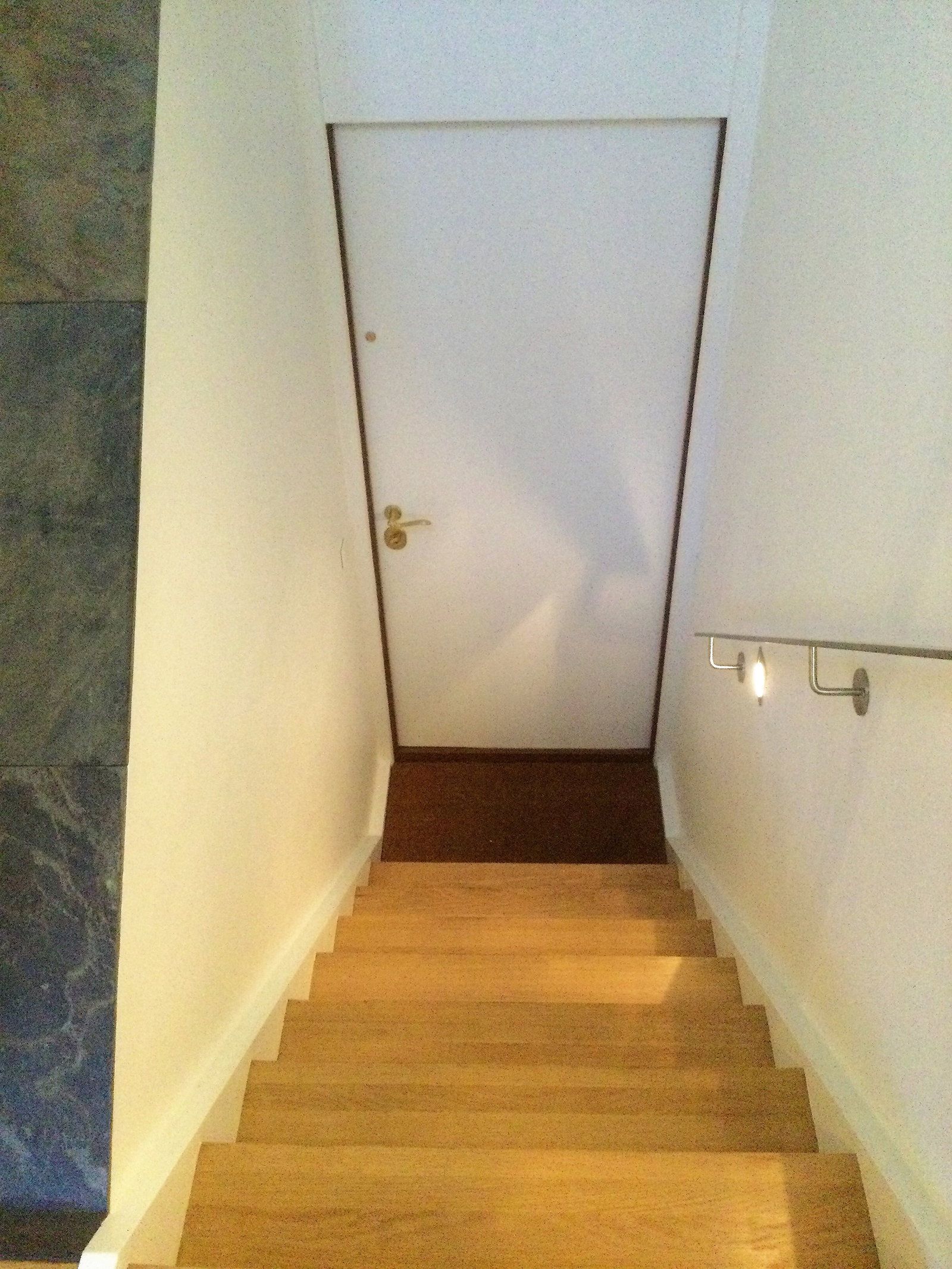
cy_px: 634
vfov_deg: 58.3
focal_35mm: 31
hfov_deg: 45.4
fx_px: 1137
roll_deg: +1.1
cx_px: 476
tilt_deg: -40.9
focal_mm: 3.3
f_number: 2.4
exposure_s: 1/17
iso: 640
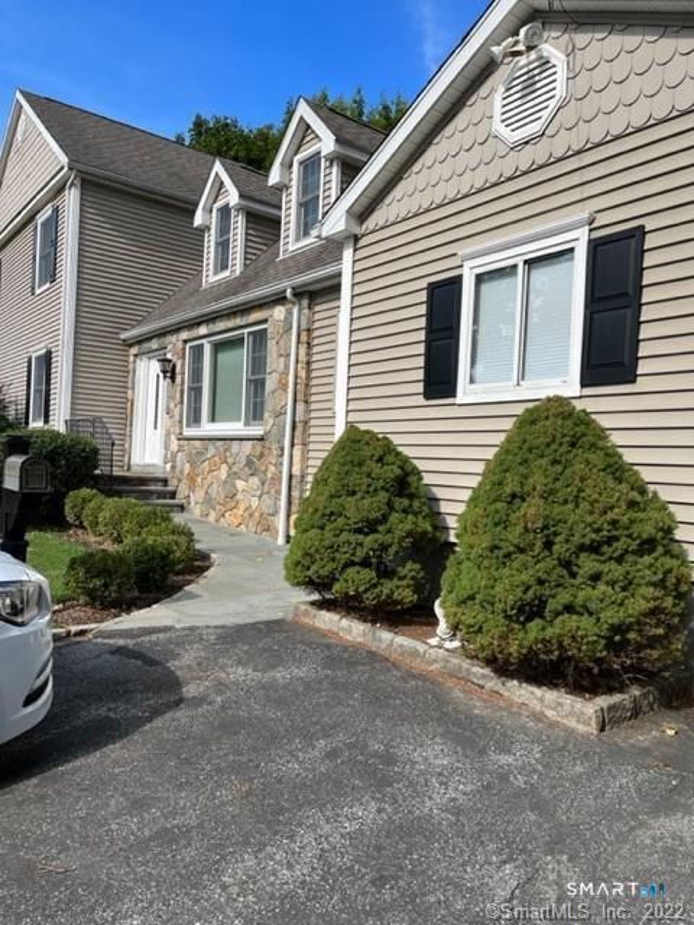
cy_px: 462
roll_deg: -0.6
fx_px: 695
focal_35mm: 26
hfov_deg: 53.1
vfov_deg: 67.3
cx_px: 347
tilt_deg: -1.0
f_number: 1.6
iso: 50
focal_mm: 5.1
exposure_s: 1/1992
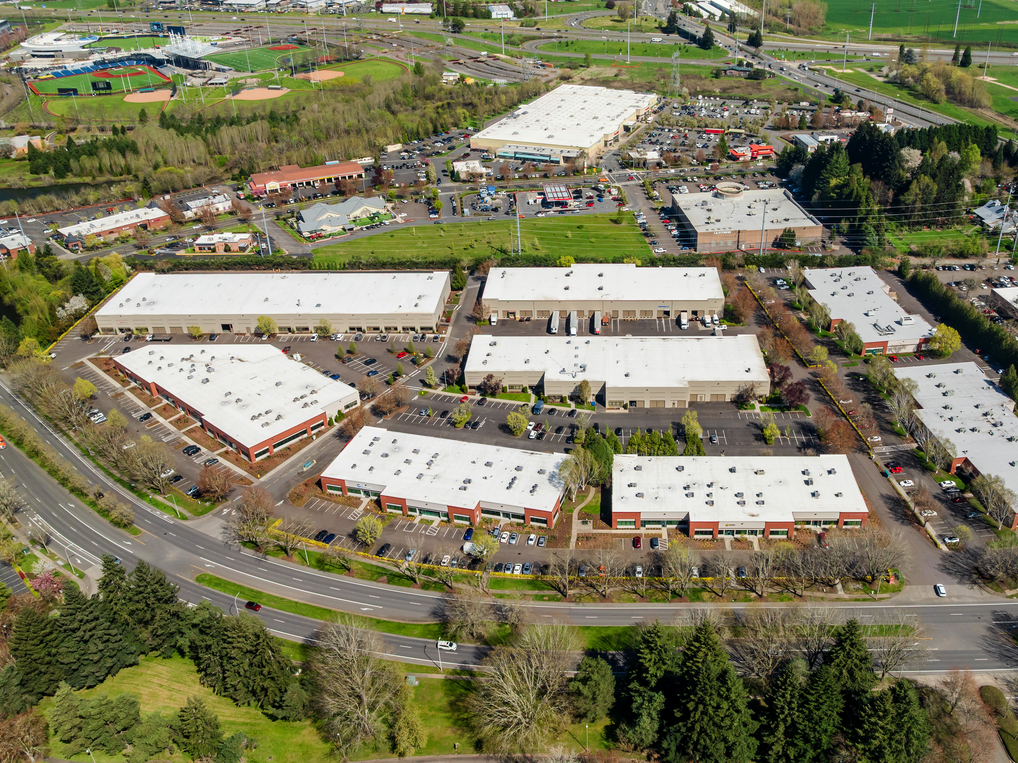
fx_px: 911
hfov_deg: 58.1
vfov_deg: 45.3
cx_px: 591
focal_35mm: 31
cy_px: 418
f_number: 5.6
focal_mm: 12.29
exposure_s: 1/400
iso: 100
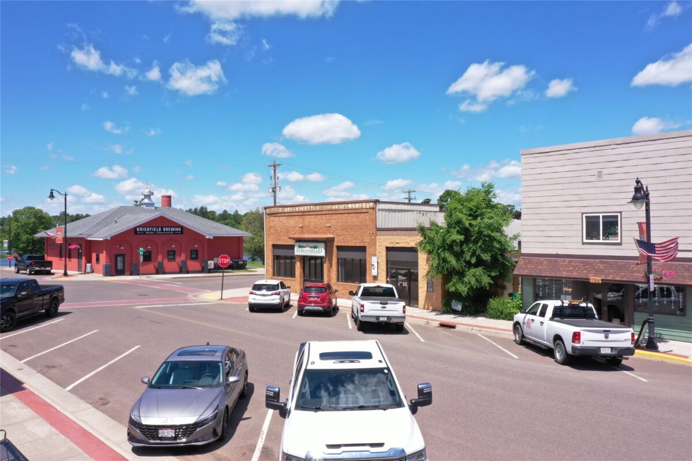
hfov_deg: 65.5
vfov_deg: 46.4
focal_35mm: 28
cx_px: 346
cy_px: 230
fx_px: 538
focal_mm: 10.26
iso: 100
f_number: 10
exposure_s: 1/120
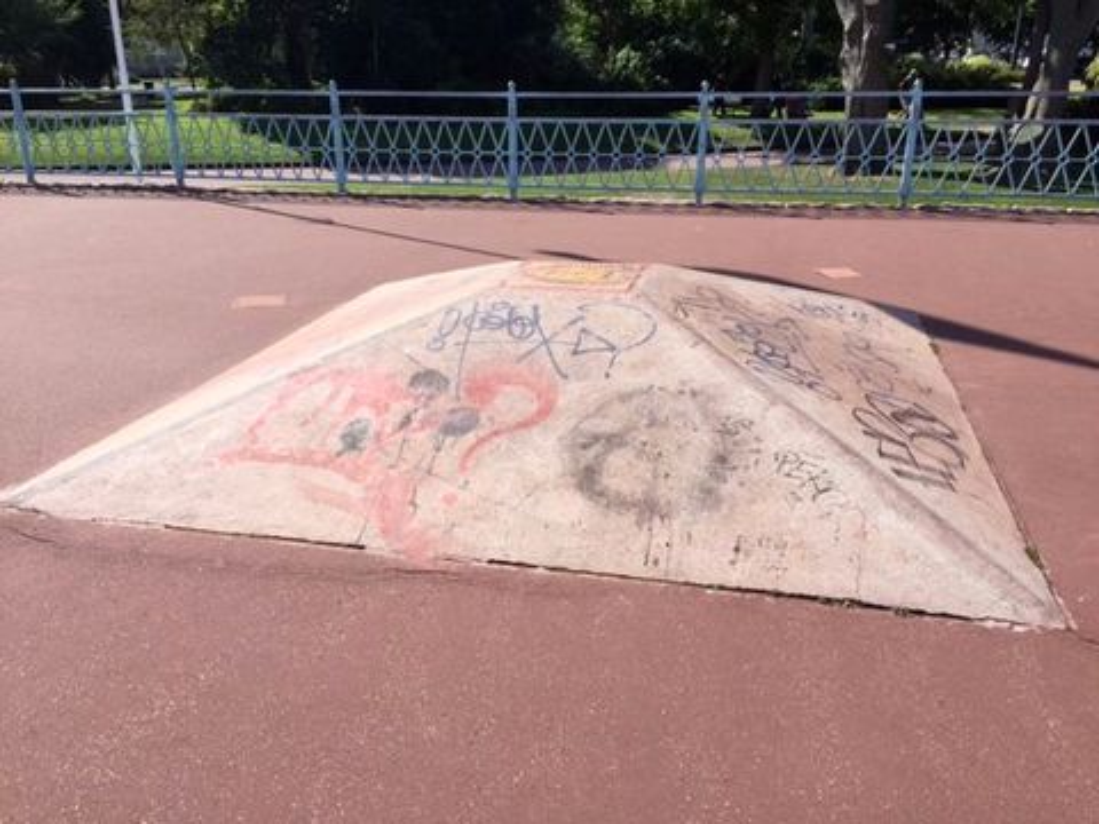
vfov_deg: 48.2
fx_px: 921
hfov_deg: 61.7
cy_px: 412
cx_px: 550
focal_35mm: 29
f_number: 2.2
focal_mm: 4.15
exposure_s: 1/1883
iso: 32
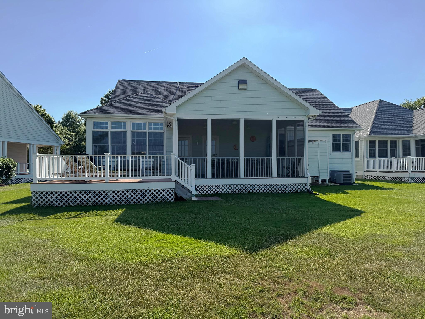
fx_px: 295
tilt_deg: +2.1
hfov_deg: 71.6
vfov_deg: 56.8
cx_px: 212
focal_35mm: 24
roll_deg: +0.5
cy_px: 160
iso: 100
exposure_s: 1/5714
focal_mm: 6.76
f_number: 1.78
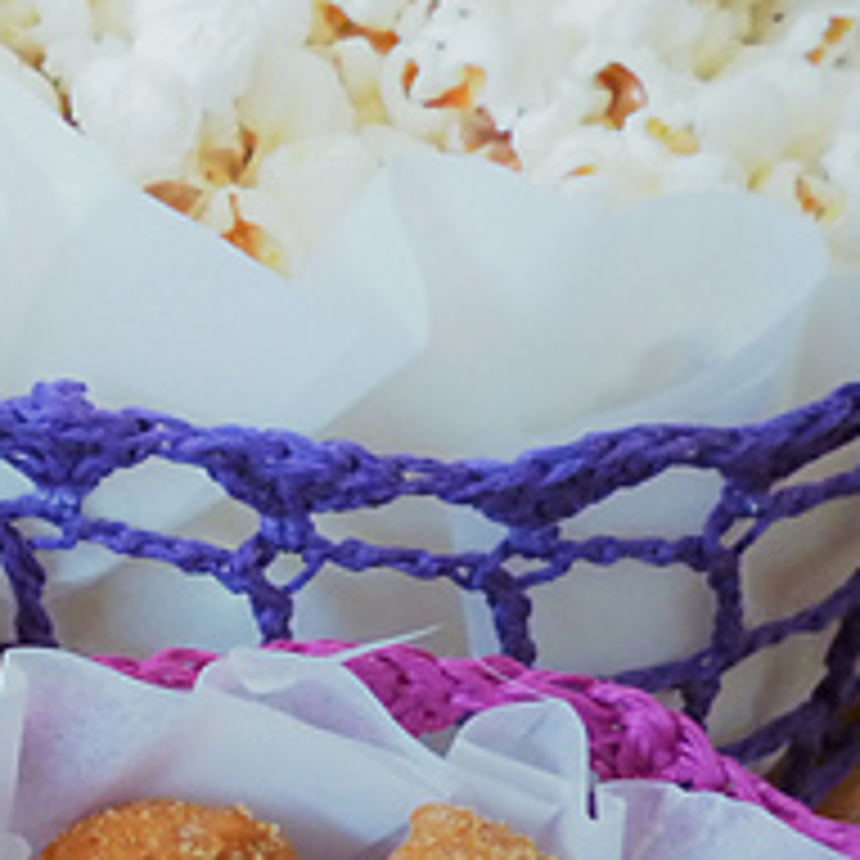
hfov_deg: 19.4
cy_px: 815
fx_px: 2333
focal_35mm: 83
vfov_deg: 20.4
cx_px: -225
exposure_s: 1/40
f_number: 3.1
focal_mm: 5
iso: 400
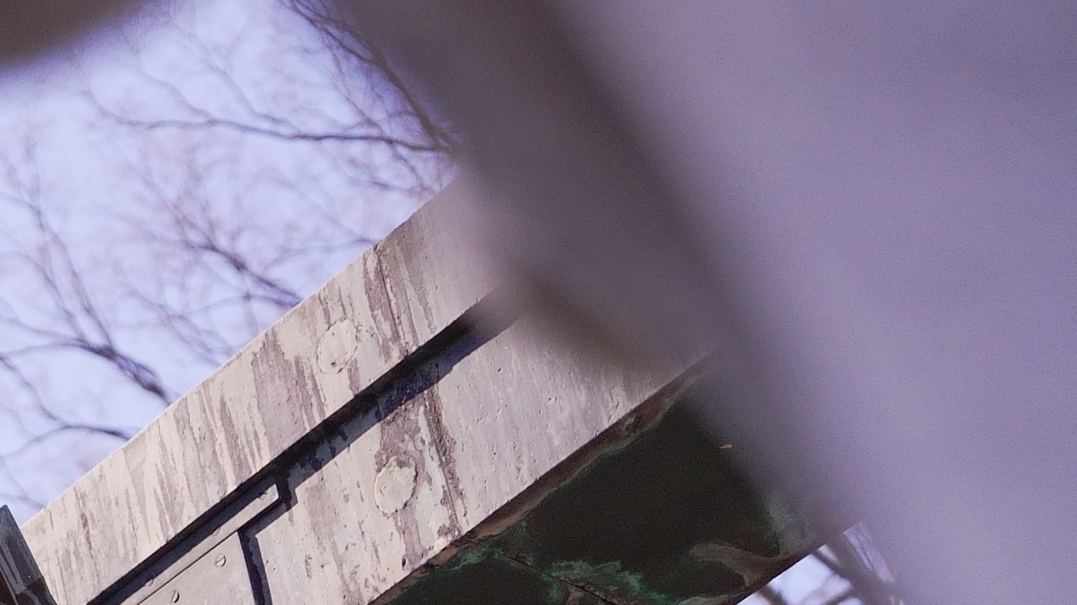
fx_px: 3712
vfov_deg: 8.9
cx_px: -54
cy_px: 1137
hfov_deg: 16.1
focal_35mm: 130
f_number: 2.8
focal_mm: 37
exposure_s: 1/8000
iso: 800
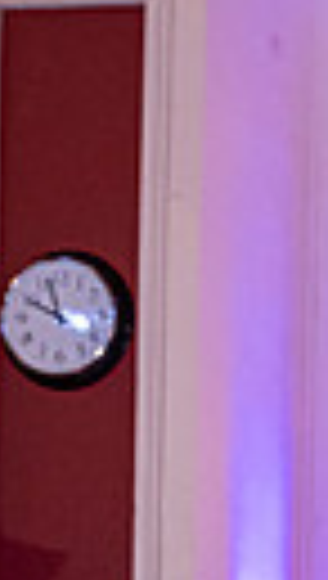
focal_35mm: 136
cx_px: 1261
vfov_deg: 14.7
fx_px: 2093
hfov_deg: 7.0
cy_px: 851
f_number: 6.3
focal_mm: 24
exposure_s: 1/80
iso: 3200
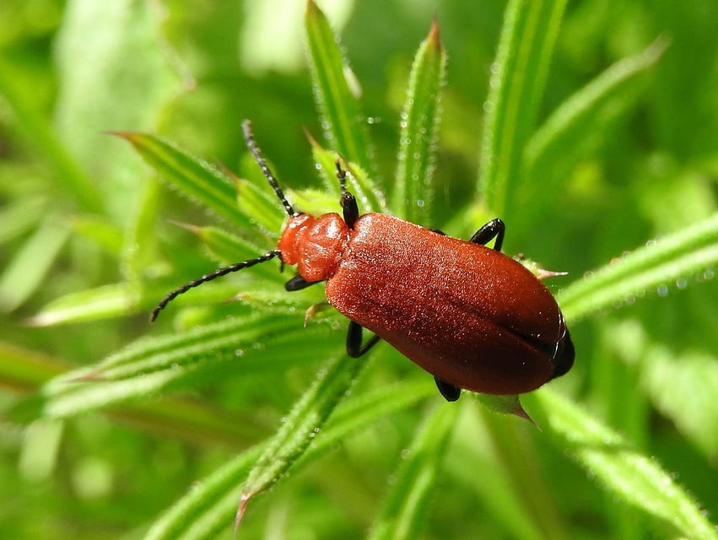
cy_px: 270
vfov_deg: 56.9
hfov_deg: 71.5
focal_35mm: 24
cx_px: 359
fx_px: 498
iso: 100
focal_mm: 4.3
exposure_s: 1/160
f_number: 3.3
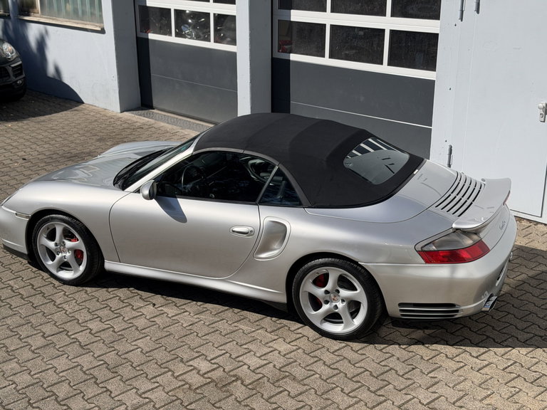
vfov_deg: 30.3
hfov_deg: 39.7
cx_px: 274
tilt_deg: -18.9
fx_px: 758
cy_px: 205
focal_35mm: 48
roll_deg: -0.4
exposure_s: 1/6536
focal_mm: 6.76
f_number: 1.78
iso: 80
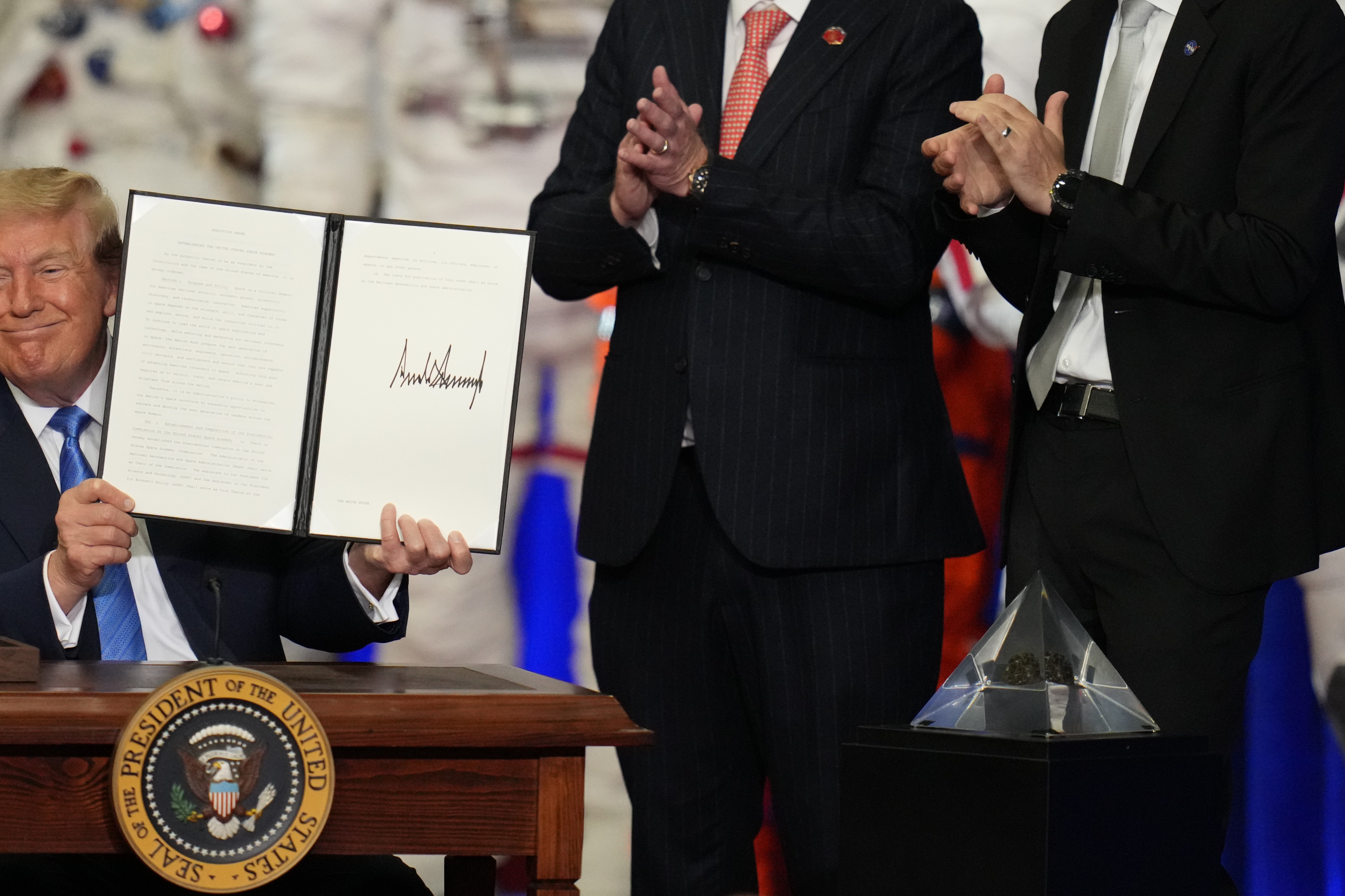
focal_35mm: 625
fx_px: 23348
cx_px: 513
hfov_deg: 3.3
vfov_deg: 2.2
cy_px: 275
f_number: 2.8
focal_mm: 400
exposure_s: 1/1000
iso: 5000
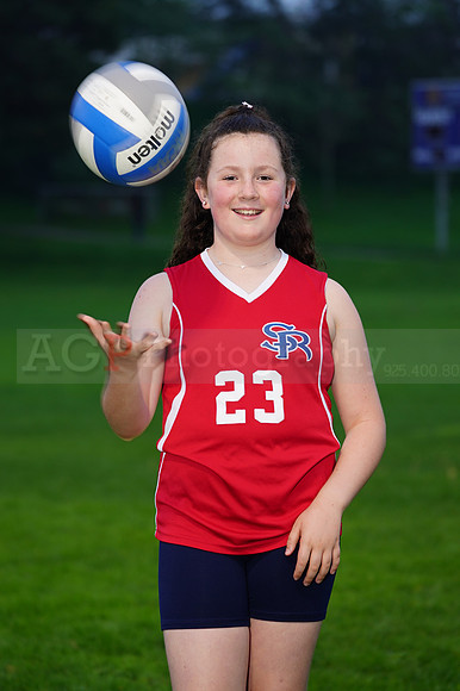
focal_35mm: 175
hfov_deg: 7.8
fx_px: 3358
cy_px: 346
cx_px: 230
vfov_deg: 11.8
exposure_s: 1/25
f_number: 5.6
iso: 320
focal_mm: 175
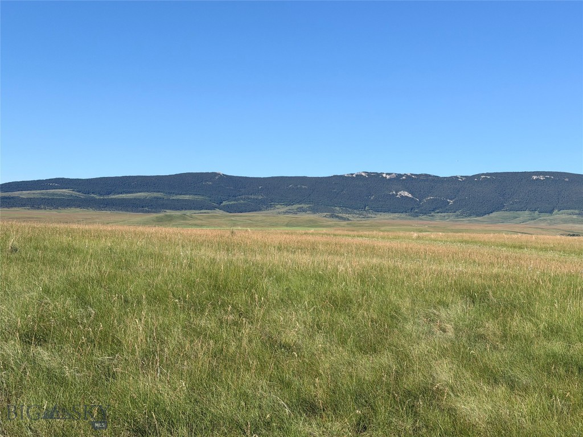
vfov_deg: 30.3
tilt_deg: +1.4
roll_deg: -2.6
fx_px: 808
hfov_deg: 39.7
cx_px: 292
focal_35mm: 48
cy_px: 218
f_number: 1.78
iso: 64
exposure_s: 1/5587
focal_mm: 6.76
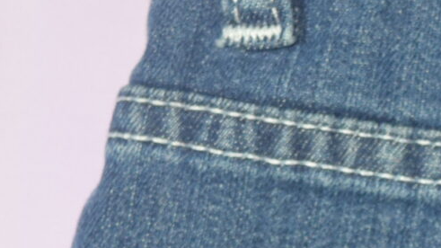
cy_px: 421
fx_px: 2876
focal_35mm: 246
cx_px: 932
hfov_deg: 8.3
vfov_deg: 4.9
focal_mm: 30
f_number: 8
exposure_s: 1/100
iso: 800
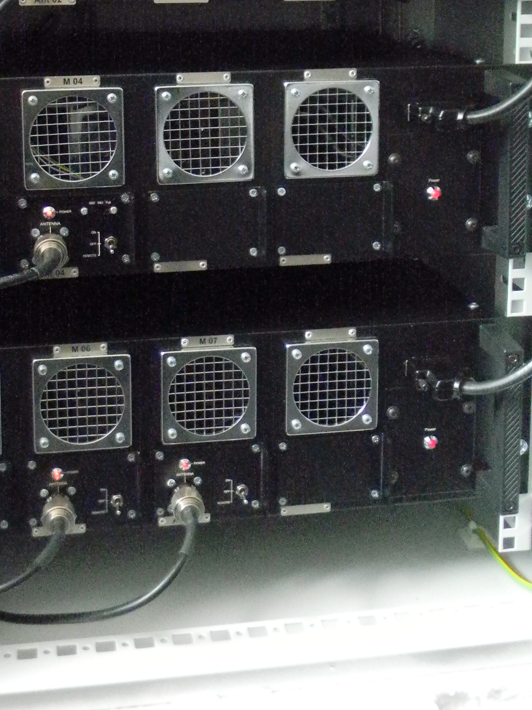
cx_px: 187
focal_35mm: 52
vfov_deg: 34.7
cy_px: 67
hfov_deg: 27.9
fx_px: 1066
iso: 200
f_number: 3.5
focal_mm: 5
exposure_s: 1/8.3
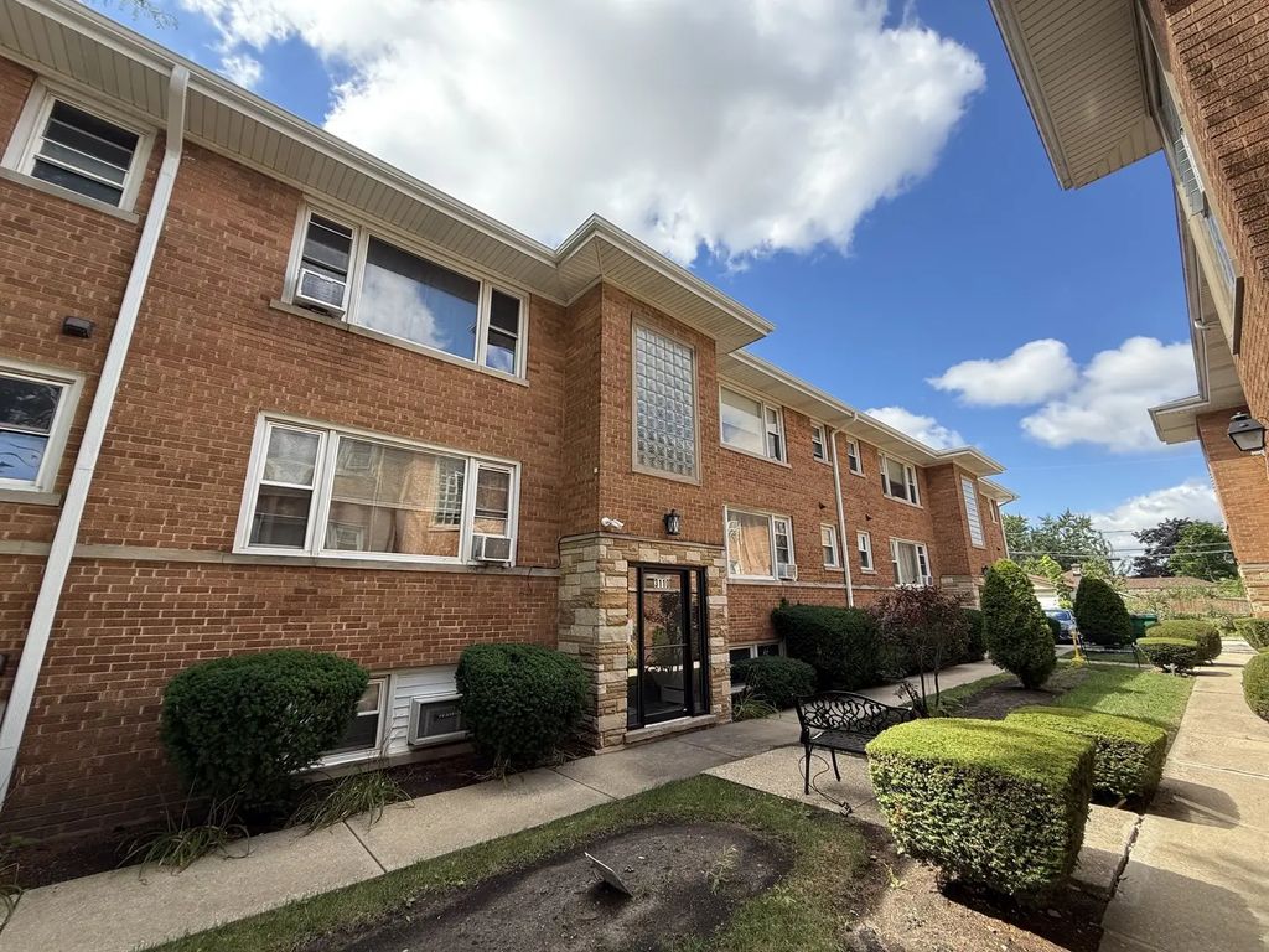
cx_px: 634
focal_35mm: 14
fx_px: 513
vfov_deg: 85.7
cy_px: 476
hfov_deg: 102.1
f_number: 2.2
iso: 64
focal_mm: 2.22
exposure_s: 1/458
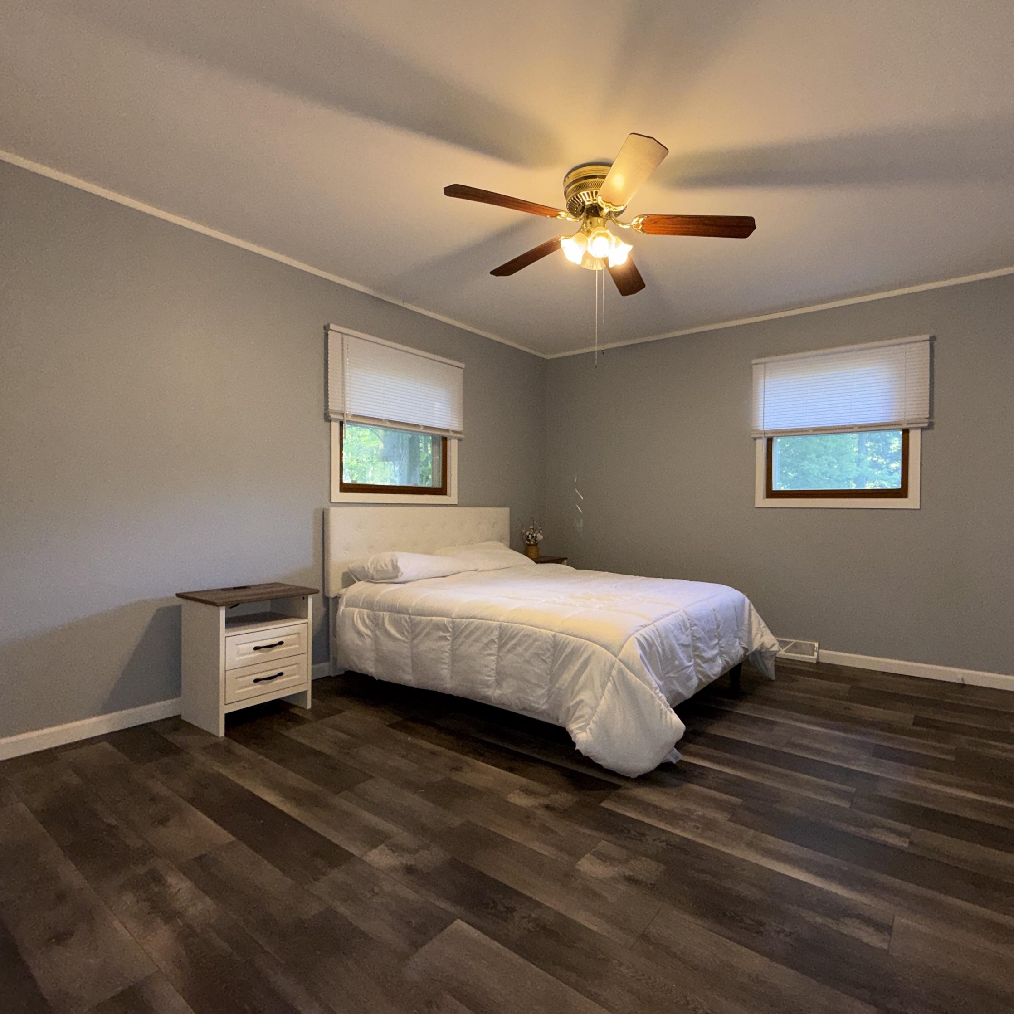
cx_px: 587
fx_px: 563
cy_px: 517
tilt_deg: -0.5
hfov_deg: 83.3
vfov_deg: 84.0
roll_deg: -0.4
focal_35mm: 17
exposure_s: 1/63
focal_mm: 2.22
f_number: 2.2
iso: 80
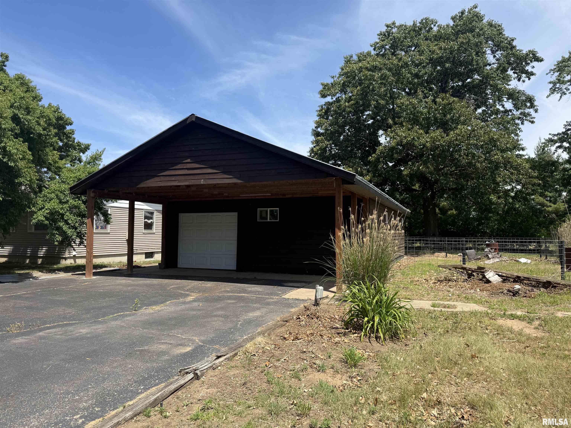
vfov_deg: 56.8
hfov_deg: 71.6
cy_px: 214
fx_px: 396
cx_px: 286
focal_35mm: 24
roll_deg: -0.4
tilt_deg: +2.6
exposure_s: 1/2907
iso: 80
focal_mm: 6.76
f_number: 1.78
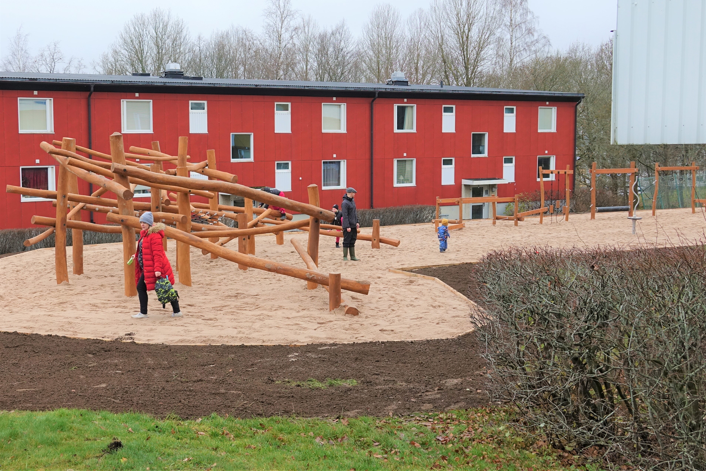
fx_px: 608
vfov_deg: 42.3
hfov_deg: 60.3
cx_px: 353
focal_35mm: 31
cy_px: 236
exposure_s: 1/125
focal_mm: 11.51
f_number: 2.8
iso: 100
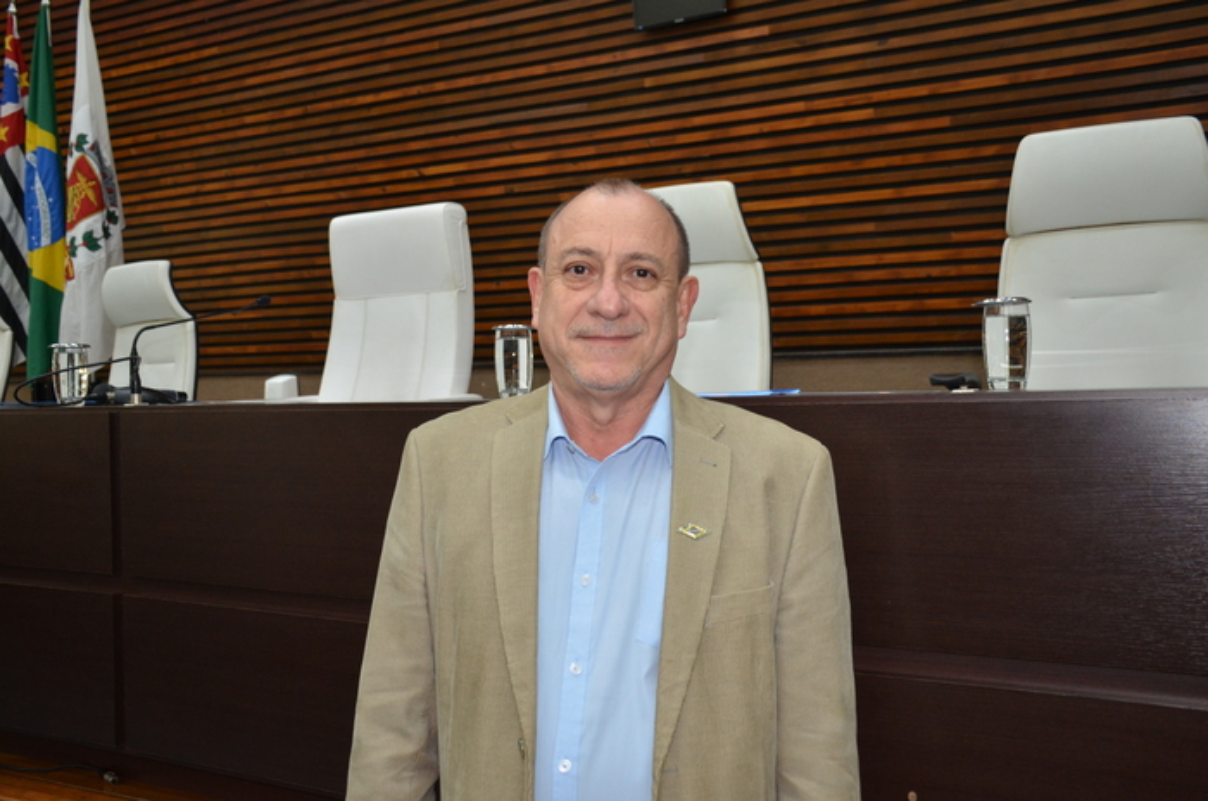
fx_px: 1156
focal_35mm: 34
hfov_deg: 55.2
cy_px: 400
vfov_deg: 38.2
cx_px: 604
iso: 800
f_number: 3.8
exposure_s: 1/60
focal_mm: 23
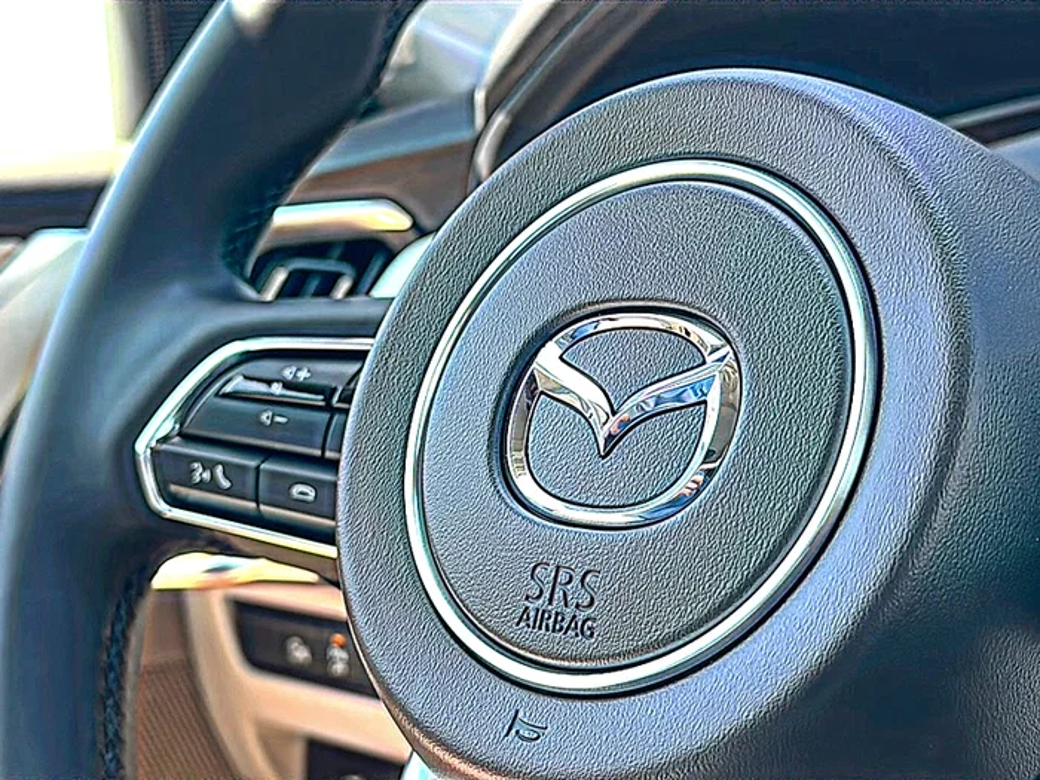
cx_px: 520
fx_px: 1322
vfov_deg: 32.9
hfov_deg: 42.9
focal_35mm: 44
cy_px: 390
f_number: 1.78
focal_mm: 6.86
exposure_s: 1/212
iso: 80
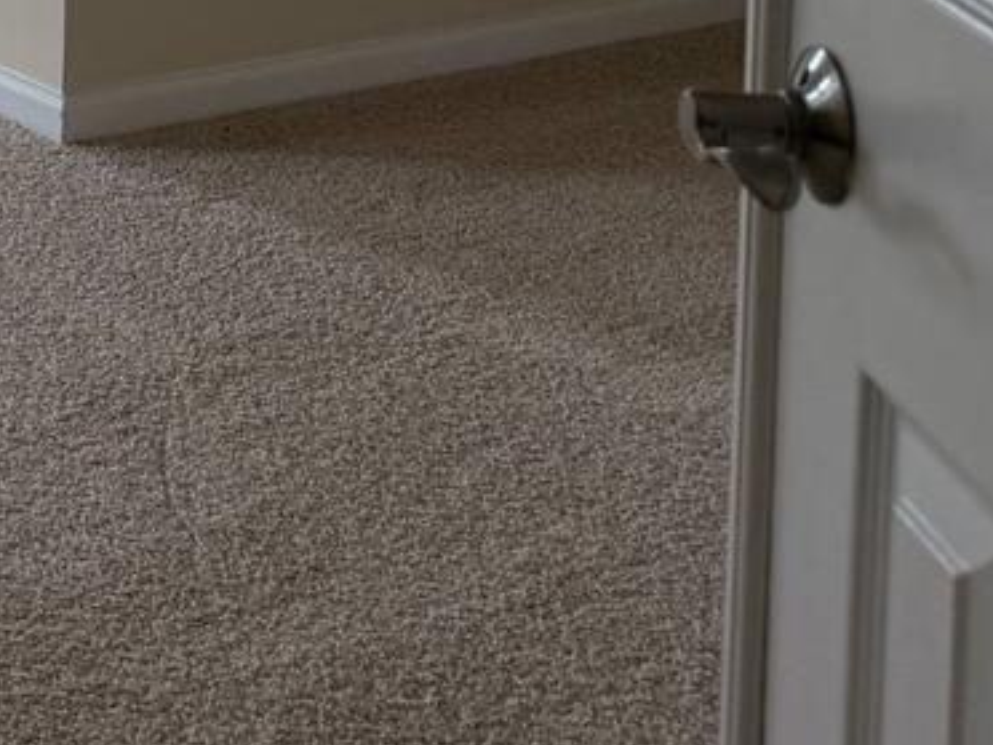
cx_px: -902
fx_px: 2668
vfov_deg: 14.2
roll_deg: +0.4
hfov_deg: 16.7
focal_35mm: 93
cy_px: -569
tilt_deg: -5.0
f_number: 1.78
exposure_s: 1/189
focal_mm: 6.76
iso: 100
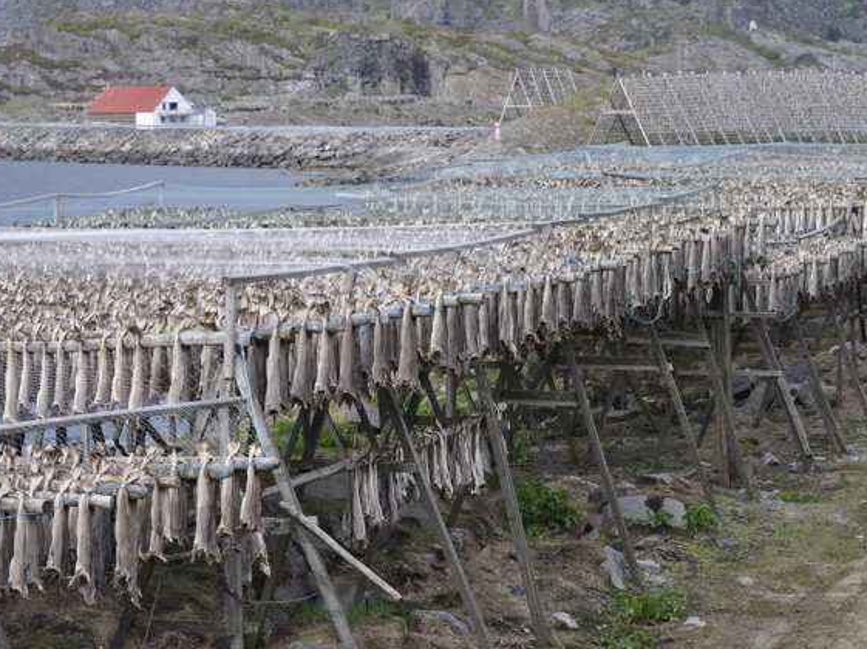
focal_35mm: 115
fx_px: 2878
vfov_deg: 12.9
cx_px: 401
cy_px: 322
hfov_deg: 17.1
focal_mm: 70
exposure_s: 1/800
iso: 400
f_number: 7.1
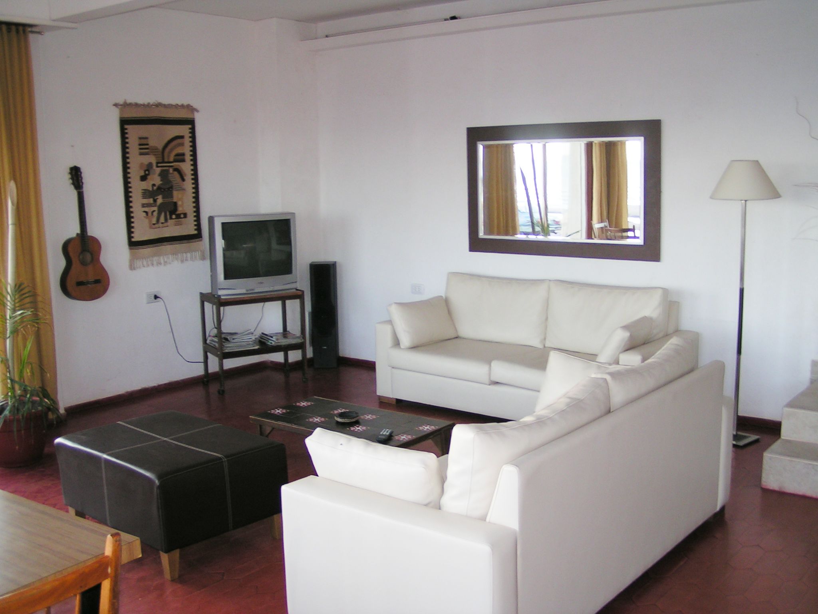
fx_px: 898
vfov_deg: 37.7
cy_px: 307
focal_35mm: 38
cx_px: 409
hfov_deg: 49.0
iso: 50
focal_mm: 5.8
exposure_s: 1/50
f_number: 2.8
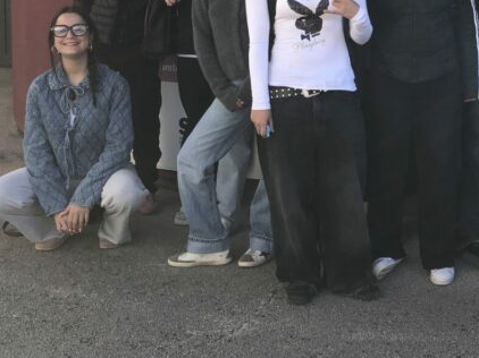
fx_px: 940
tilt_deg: -3.4
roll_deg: -0.8
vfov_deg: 20.8
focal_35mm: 68
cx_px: 471
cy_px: -6
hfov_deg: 27.1
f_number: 1.8
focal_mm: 4
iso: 20
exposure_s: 1/516
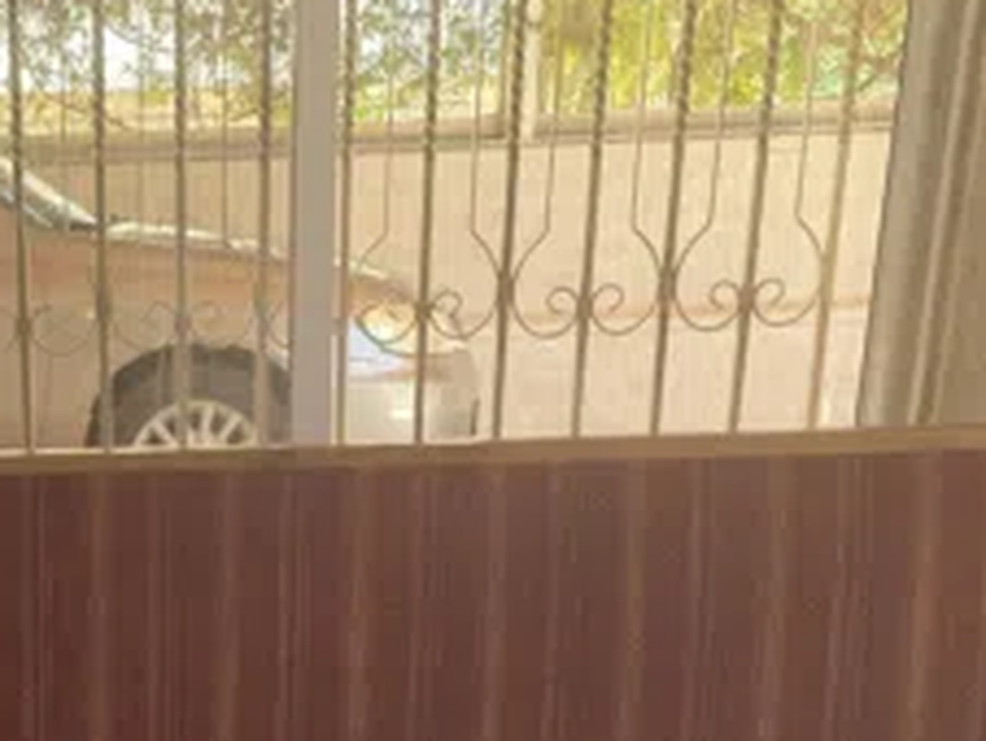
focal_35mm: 65
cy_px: 911
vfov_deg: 21.0
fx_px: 1853
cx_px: 35
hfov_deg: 28.2
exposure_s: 1/180
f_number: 1.7
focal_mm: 6.3
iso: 200
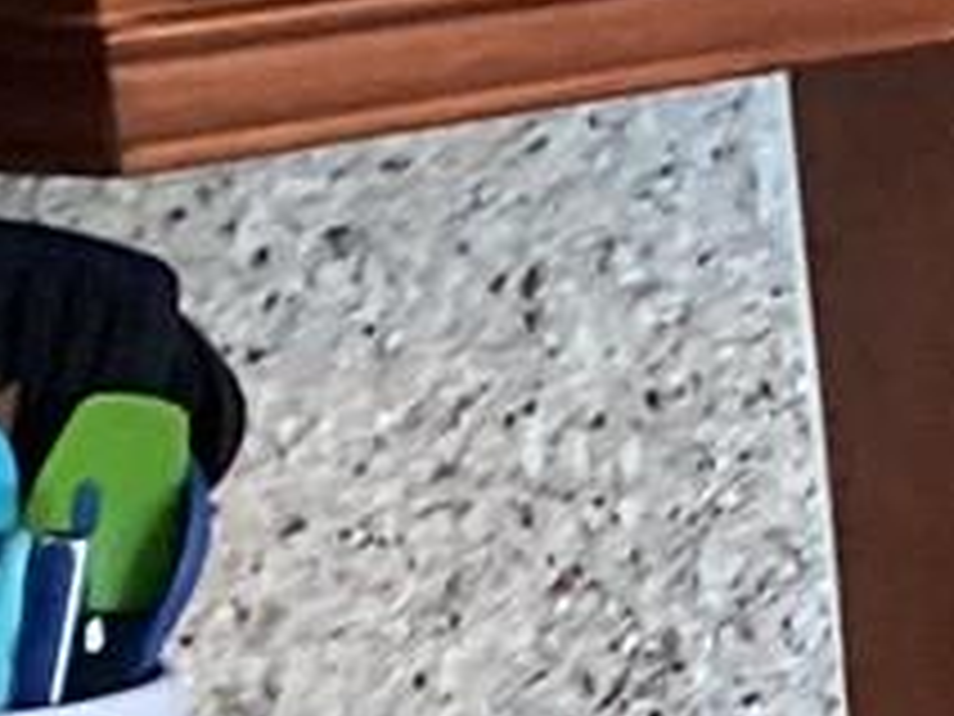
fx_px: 6449
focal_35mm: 234
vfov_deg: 6.3
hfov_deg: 7.1
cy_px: 1018
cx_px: 3362
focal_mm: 3.3
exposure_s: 1/60
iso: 320
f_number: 2.4
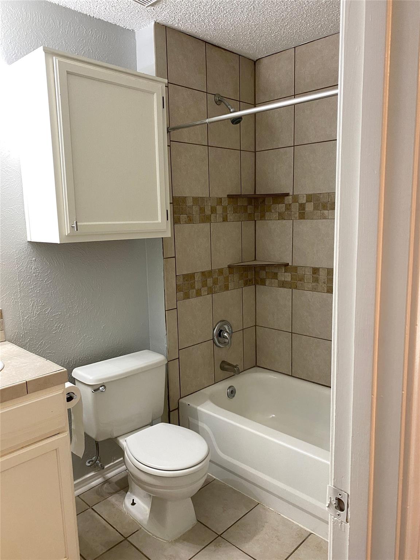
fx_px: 421
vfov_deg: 67.3
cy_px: 280
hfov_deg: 53.1
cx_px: 210
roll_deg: +1.0
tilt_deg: -9.2
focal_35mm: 26
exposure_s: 1/60
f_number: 1.8
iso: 125
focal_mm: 4.25
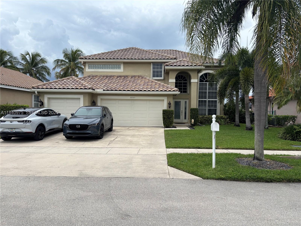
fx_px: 226
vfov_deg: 53.1
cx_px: 150
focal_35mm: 26
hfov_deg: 67.3
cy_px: 113
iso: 50
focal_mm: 5.96
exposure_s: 1/4854
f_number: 1.6
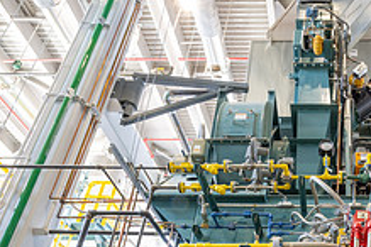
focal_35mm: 37
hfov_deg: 47.5
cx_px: 322
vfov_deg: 31.0
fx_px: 381
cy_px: 287
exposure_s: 5
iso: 100
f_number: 16
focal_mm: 14
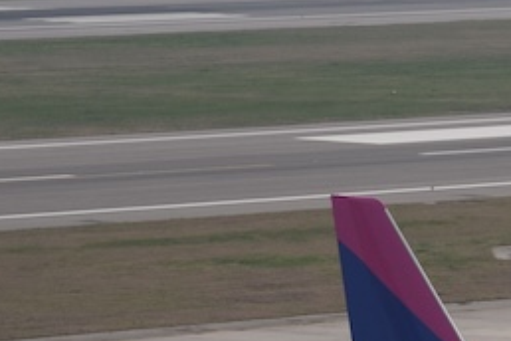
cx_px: 818
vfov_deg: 2.8
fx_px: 7050
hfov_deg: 4.1
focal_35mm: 497
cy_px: 299
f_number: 7.1
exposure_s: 1/200
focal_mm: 95
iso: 400
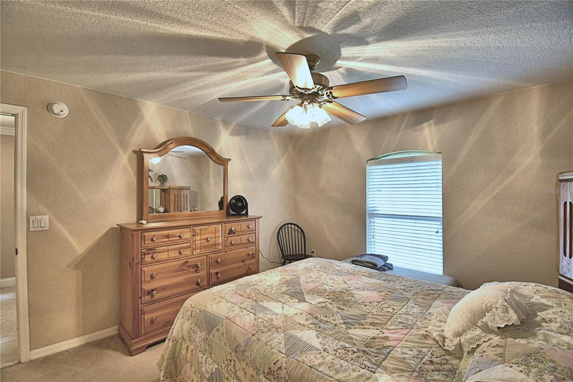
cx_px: 286
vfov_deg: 77.3
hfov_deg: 100.4
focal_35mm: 15
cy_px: 191
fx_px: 239
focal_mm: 10
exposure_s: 1/50
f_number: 4.5
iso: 400
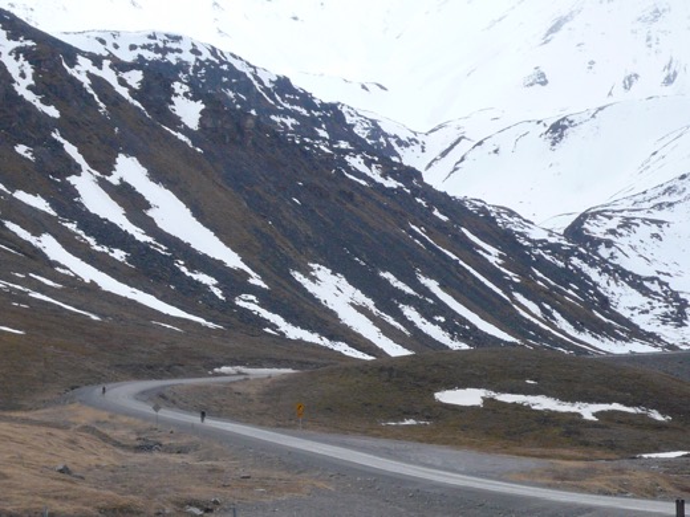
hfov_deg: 15.4
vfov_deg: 11.6
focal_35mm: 128
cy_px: 258
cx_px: 345
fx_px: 2551
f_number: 5
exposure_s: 1/400
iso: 100
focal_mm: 14.2
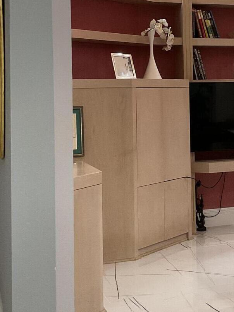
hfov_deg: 19.9
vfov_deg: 26.6
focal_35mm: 72
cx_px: 222
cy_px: 69
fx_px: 649
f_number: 1.8
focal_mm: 3
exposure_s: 1/60
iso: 125
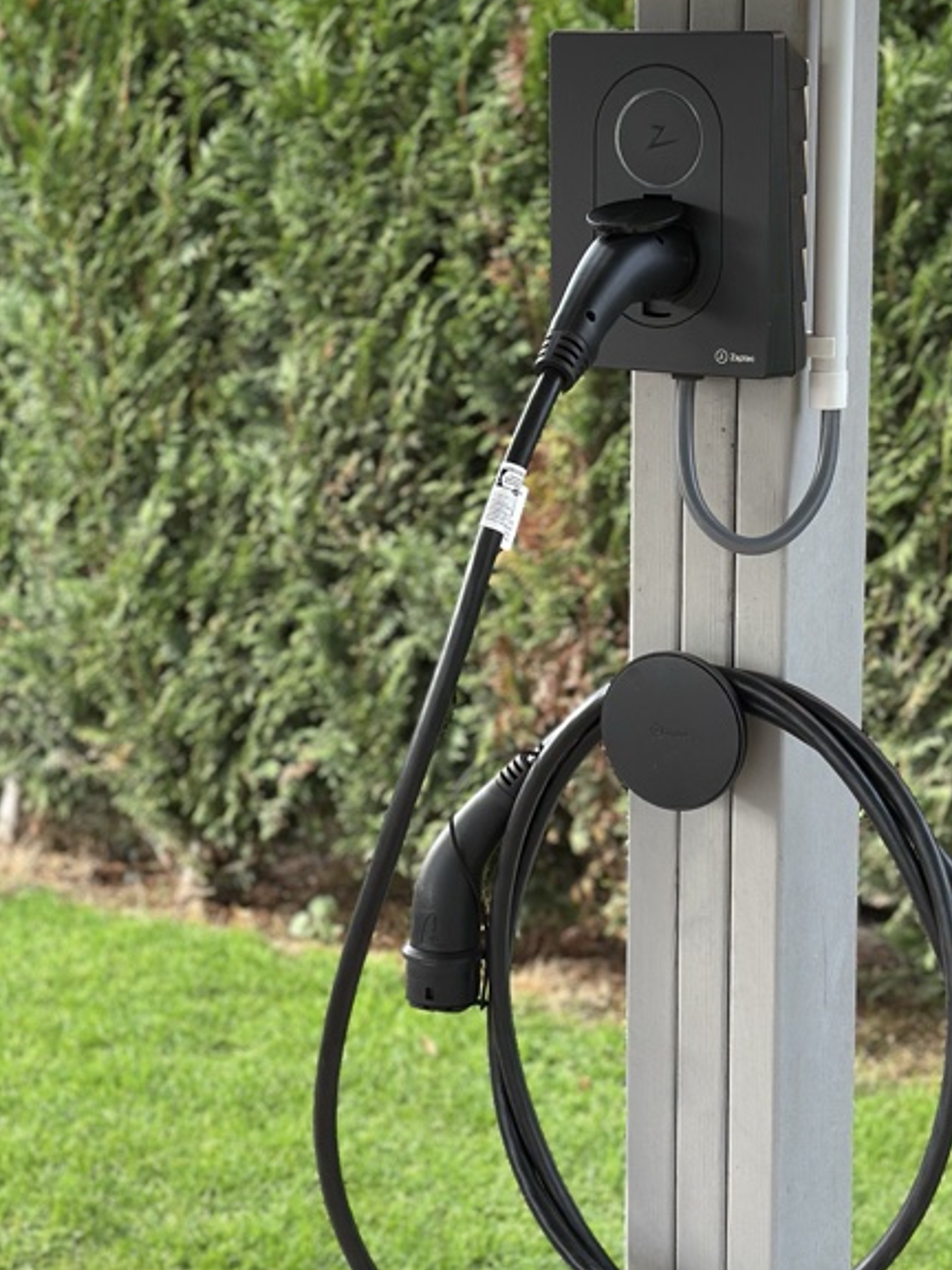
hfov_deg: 19.6
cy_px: 501
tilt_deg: -10.0
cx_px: 598
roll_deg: -0.8
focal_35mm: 75
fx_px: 2750
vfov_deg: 25.9
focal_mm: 6.86
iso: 80
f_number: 1.78
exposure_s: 1/319
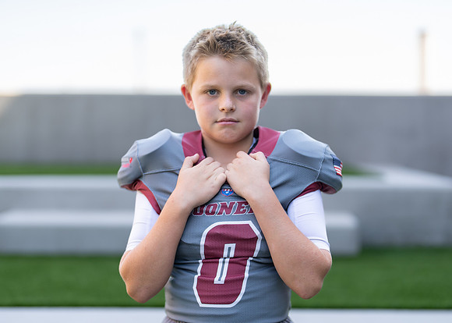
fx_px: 806
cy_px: 191
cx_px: 235
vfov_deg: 22.6
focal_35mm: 63
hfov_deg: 31.3
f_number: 1.2
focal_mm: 50
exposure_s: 1/1600
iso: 100
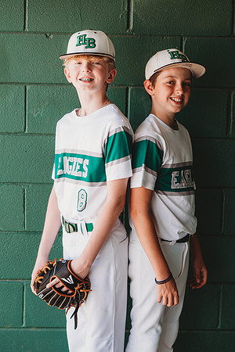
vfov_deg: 23.9
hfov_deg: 16.1
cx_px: 118
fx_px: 832
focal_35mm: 85
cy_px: 176
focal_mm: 85
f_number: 2.8
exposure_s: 1/160
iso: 100
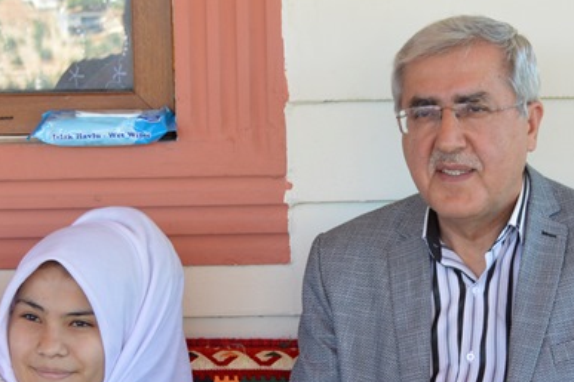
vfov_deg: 11.4
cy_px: 408
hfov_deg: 17.2
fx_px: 1897
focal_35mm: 119
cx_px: 300
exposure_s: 1/100
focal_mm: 30
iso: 400
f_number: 5
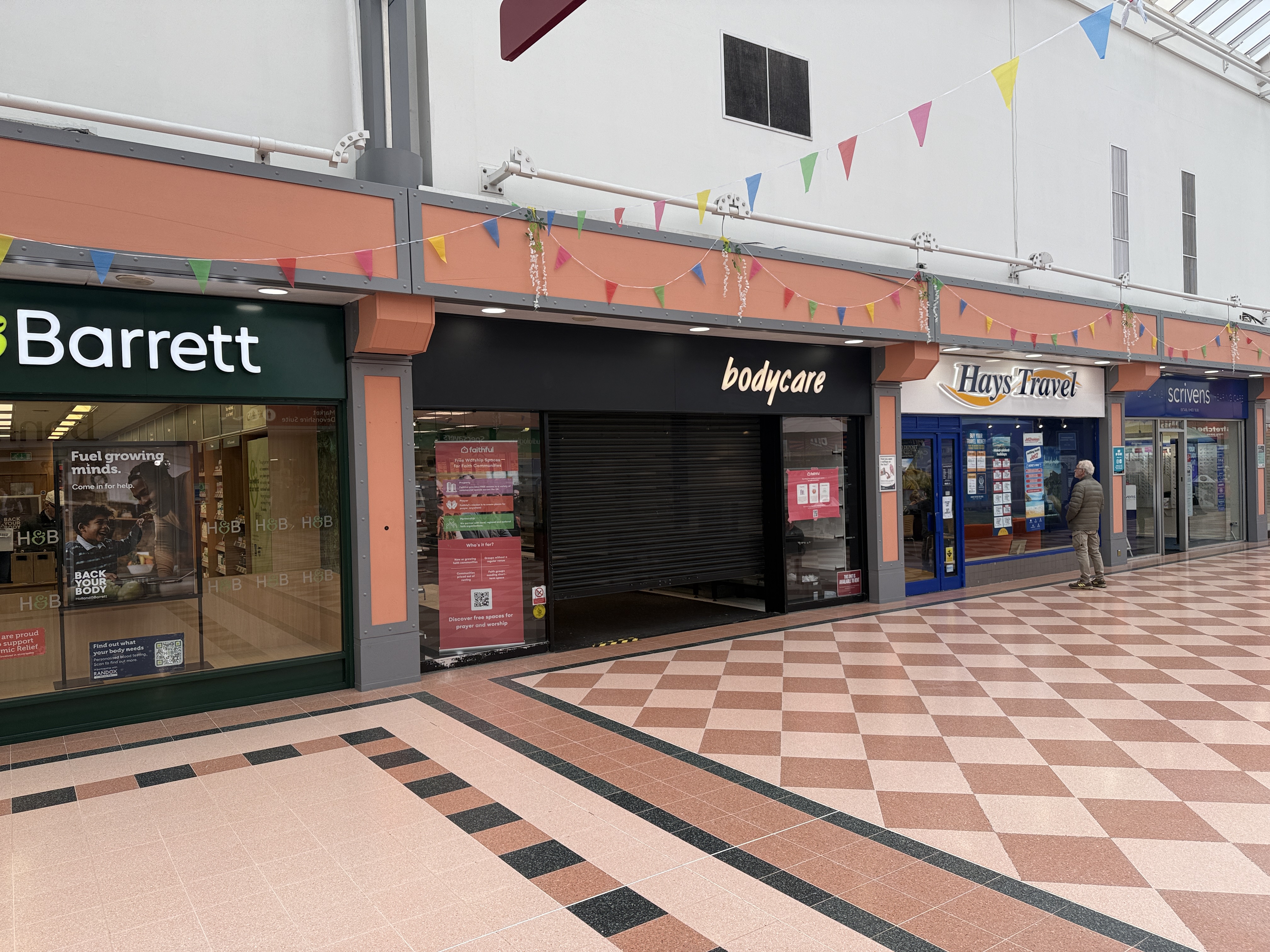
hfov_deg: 71.6
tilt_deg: -0.4
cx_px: 635
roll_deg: +1.7
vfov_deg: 56.8
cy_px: 476
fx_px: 881
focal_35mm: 24
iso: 80
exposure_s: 1/397
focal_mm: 6.76
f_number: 1.78
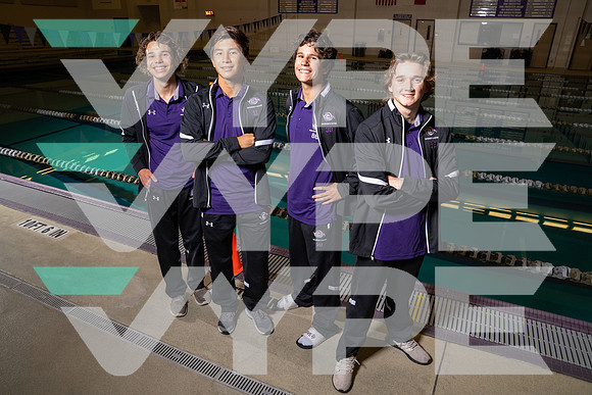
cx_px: 296
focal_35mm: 24
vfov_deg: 53.2
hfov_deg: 73.7
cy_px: 198
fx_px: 395
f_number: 8
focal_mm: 24
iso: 320
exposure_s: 1/250
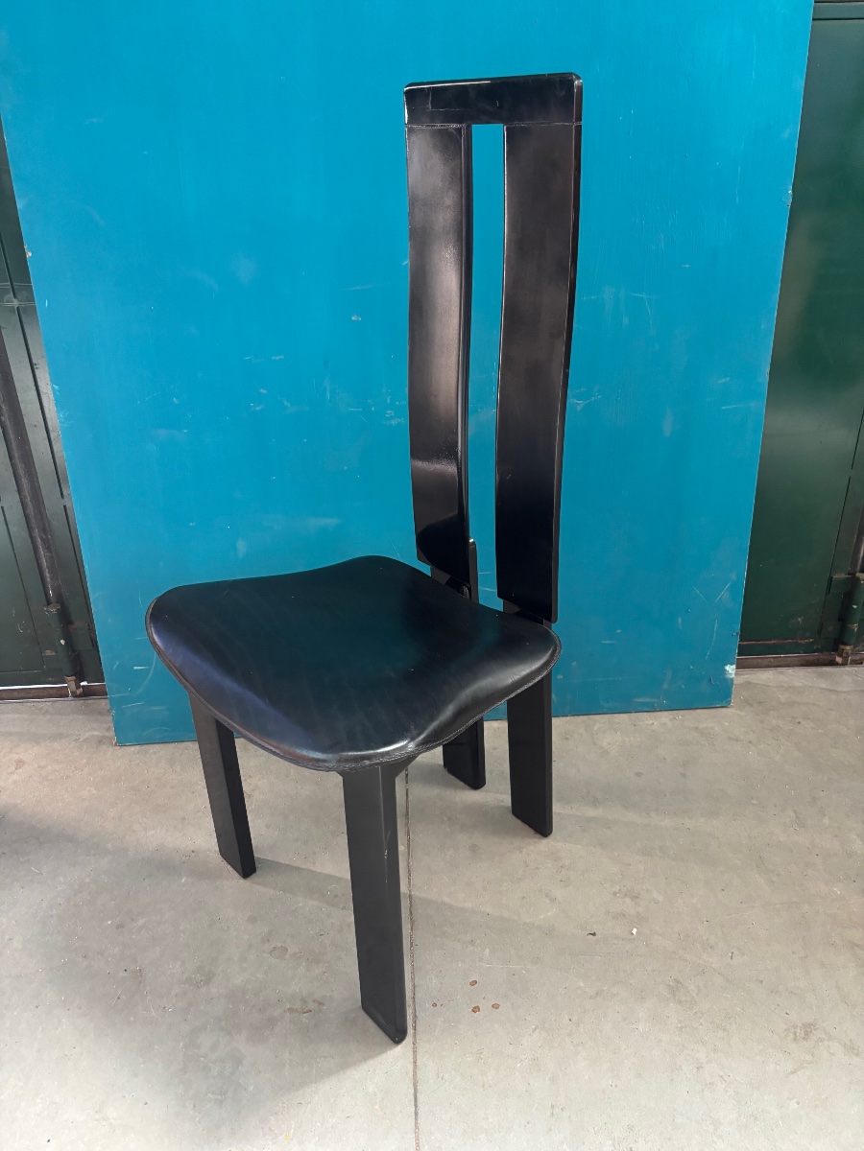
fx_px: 865
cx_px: 432
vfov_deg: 67.3
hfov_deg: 53.1
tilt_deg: -27.6
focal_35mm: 26
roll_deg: +1.5
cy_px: 576
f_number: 1.6
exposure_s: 1/60
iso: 250
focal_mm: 5.96
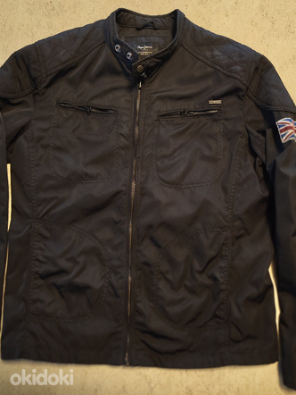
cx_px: 152
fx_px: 296
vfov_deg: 67.2
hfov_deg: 53.1
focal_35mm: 26
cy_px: 185
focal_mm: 5.59
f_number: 1.88
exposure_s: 1/50
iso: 530
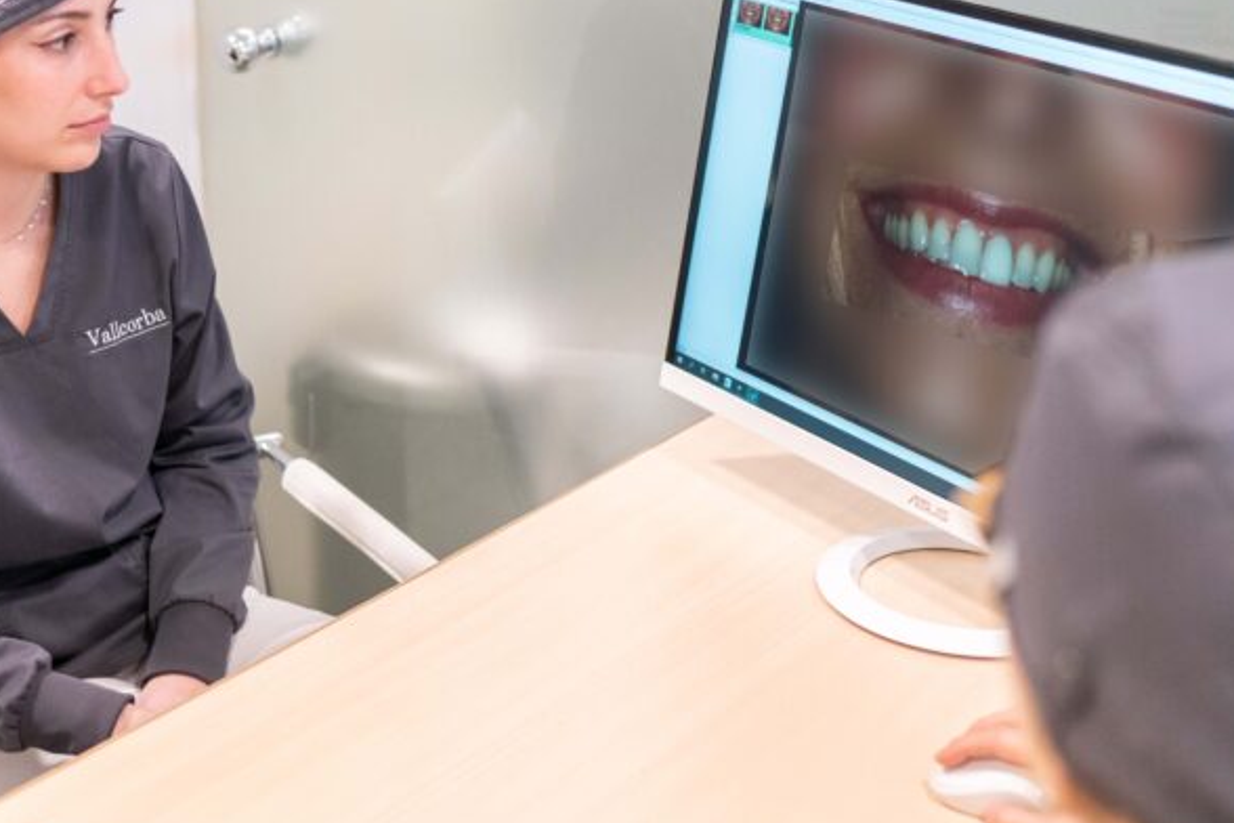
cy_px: 421
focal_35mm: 61
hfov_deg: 32.3
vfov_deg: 22.3
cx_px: 323
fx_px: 2091
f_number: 2
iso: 2000
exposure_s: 1/500
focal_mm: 35
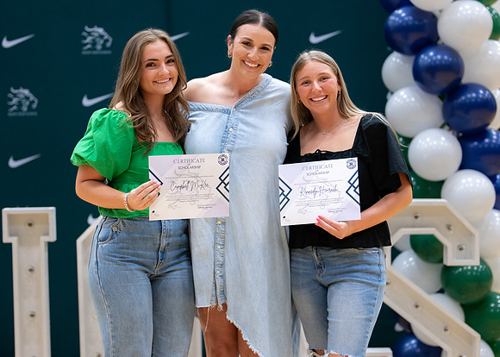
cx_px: 227
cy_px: 163
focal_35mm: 78
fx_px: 1101
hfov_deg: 25.6
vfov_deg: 18.4
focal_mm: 50
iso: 400
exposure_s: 1/320
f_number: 1.2
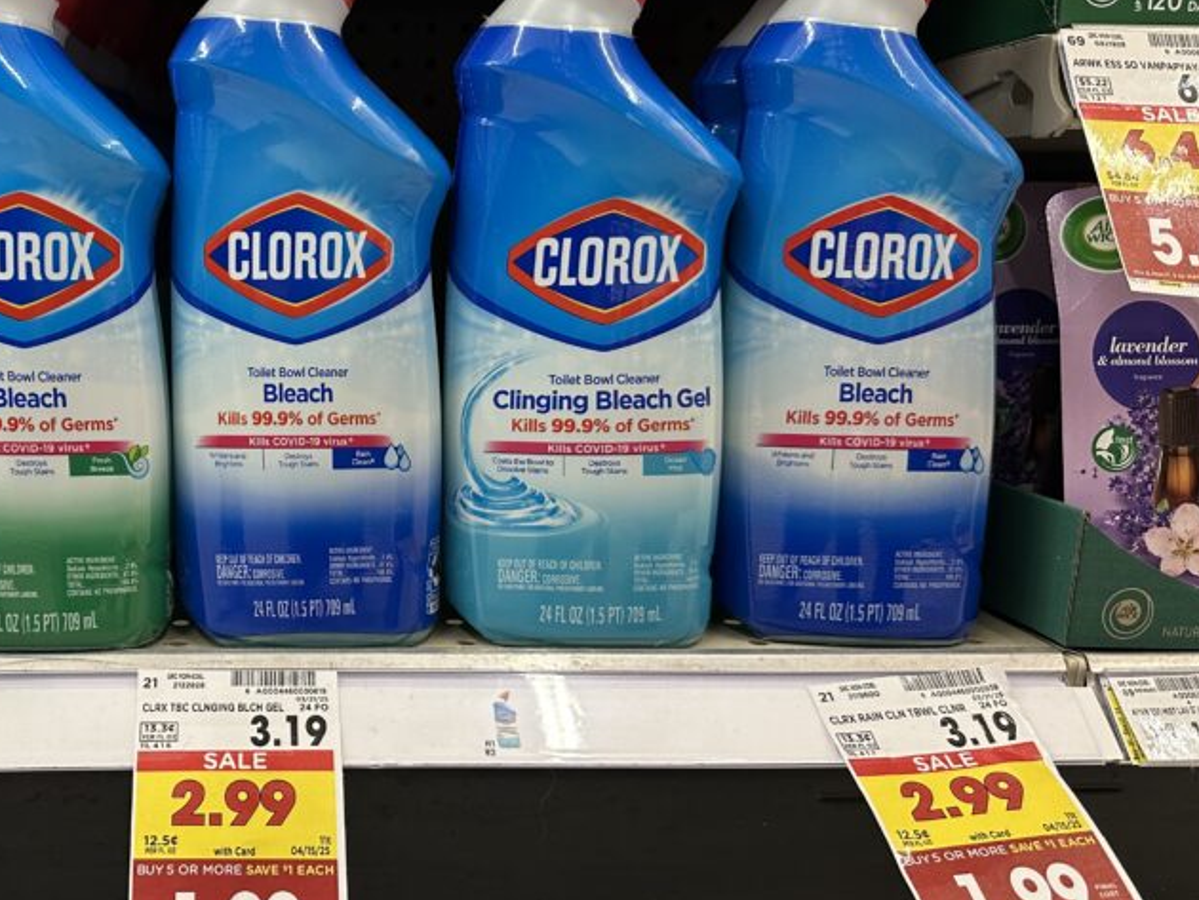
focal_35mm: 39
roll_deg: +0.8
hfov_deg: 45.5
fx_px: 1351
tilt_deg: -11.3
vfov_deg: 36.8
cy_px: 495
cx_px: 246
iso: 200
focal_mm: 6.86
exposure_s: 1/63
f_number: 1.78
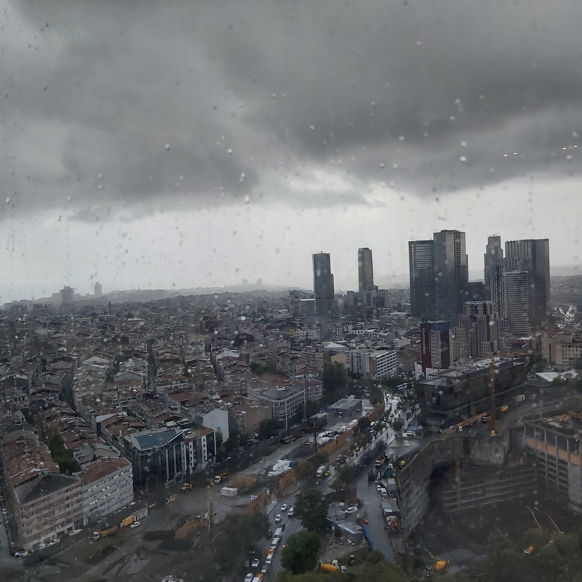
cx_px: 327
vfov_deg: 52.5
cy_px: 293
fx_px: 590
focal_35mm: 31
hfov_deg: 52.4
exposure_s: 1/495
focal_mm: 3.92
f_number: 1.7
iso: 64
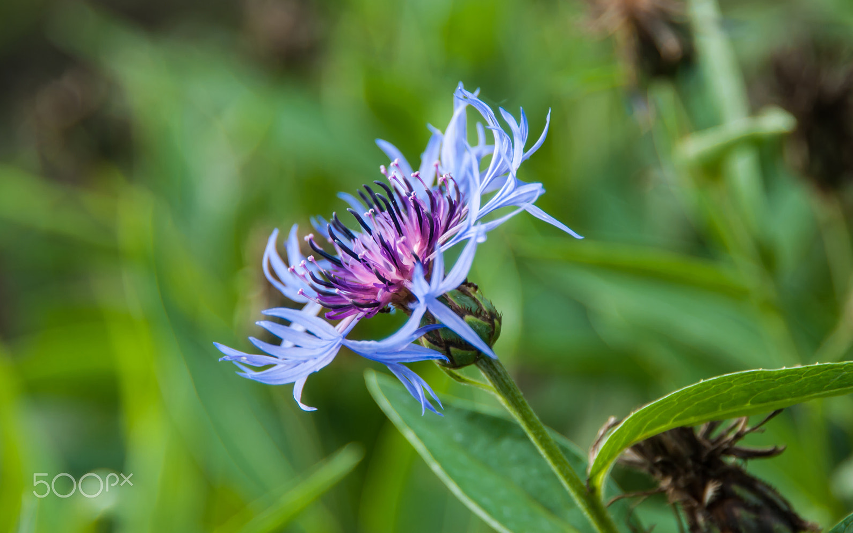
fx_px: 3406
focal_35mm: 147
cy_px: 268
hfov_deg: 14.3
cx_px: 429
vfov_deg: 8.9
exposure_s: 1/100
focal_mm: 95
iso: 100
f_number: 5.6
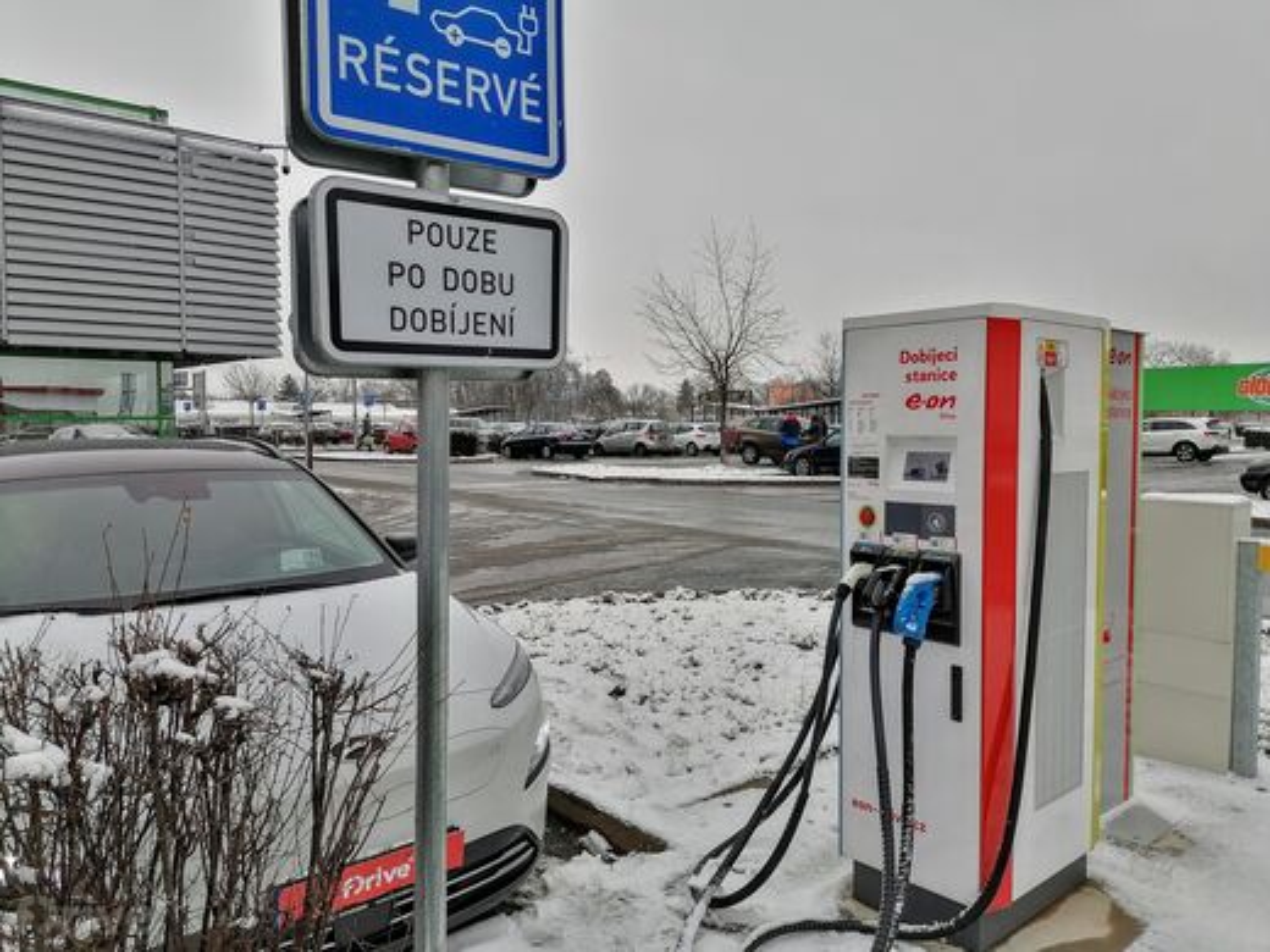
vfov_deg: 51.4
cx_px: 635
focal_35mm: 27
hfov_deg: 65.3
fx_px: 991
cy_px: 476
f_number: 1.8
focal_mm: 5.3
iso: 50
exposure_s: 1/410
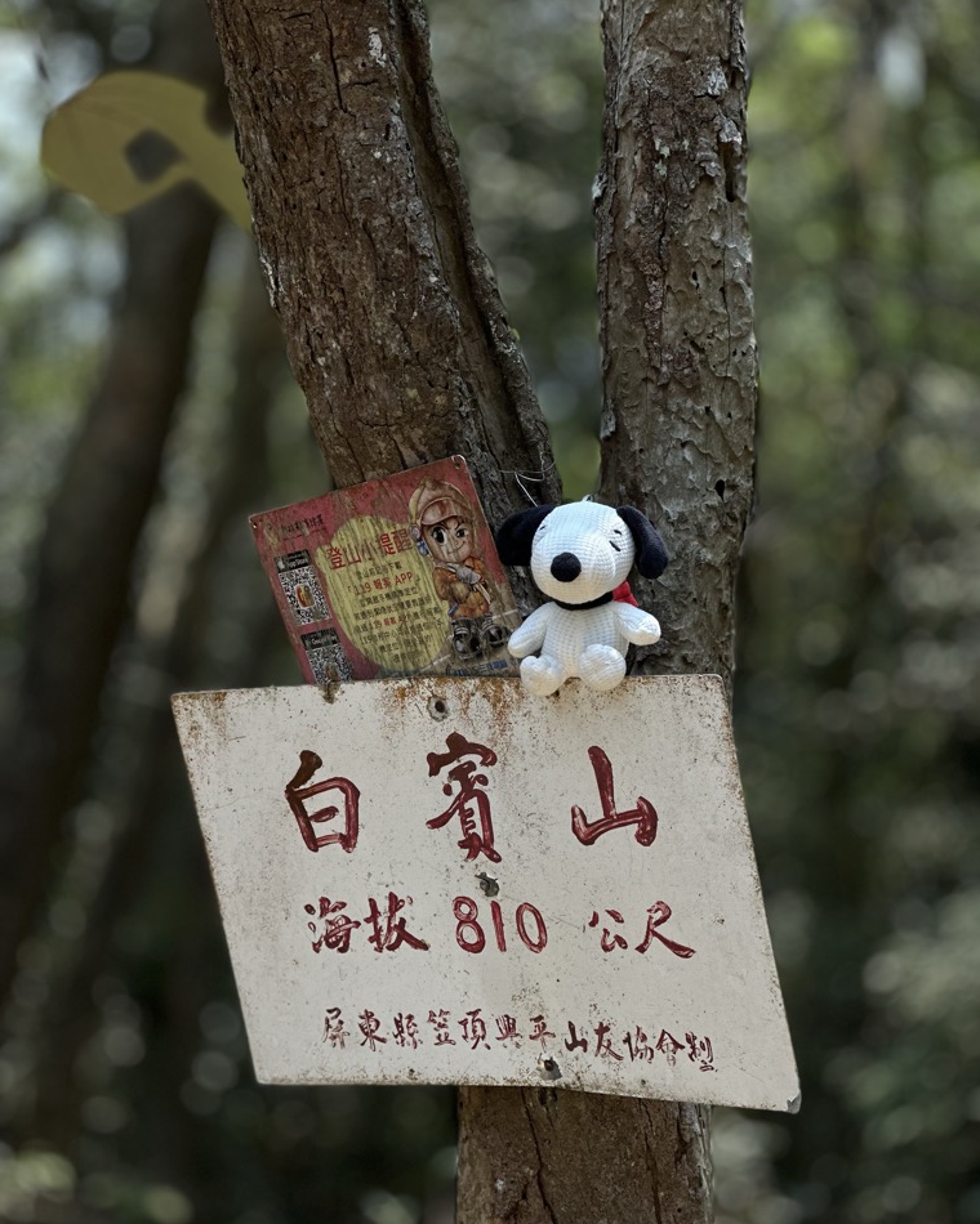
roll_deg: +1.0
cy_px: 624
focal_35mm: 81
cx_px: 487
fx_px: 2937
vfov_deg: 23.6
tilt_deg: +1.7
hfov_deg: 18.9
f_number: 2.8
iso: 32
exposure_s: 1/619
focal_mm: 9
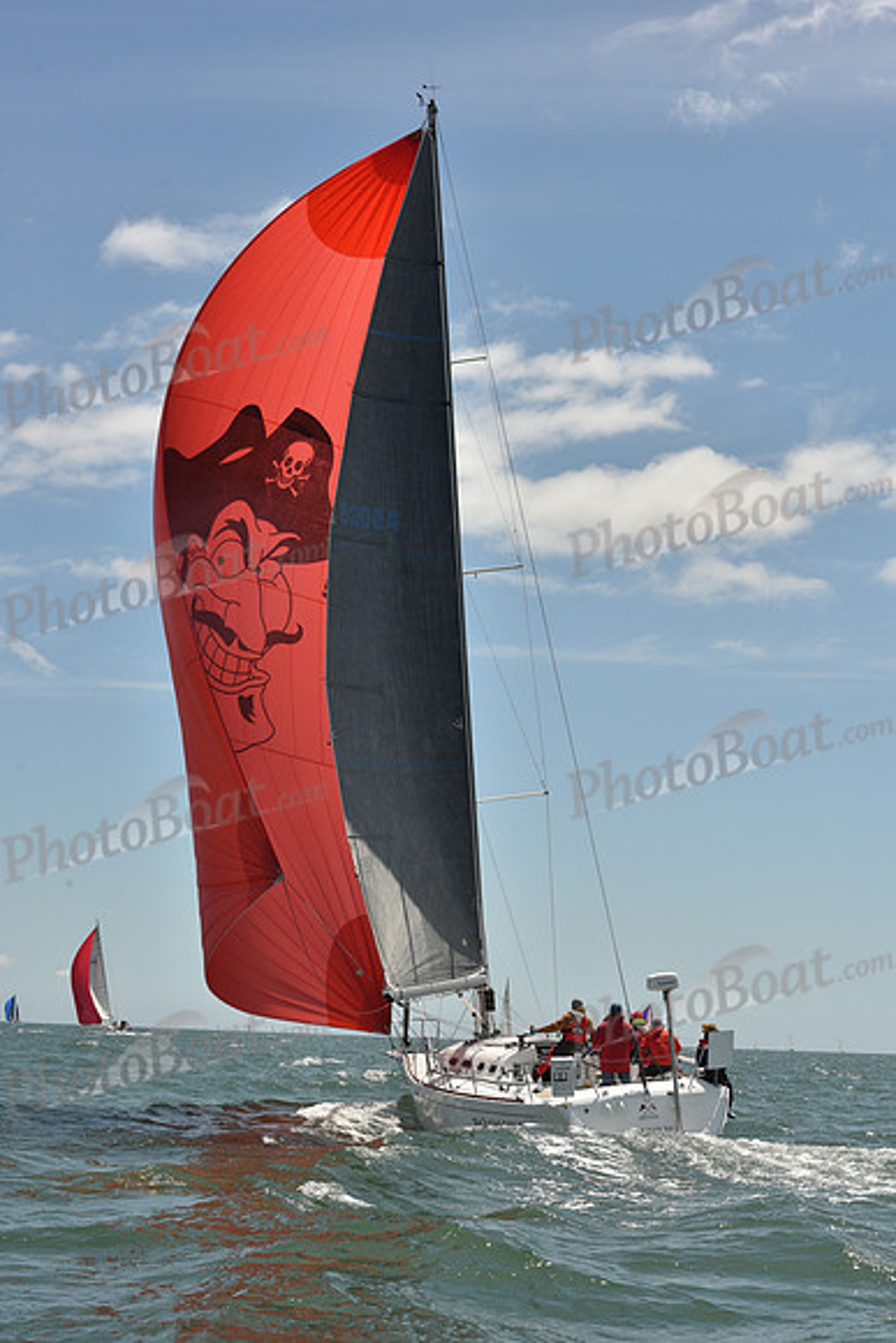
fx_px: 2612
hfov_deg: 19.5
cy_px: 672
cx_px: 448
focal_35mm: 70
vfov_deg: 28.8
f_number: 13
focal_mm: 70
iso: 320
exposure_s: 1/800
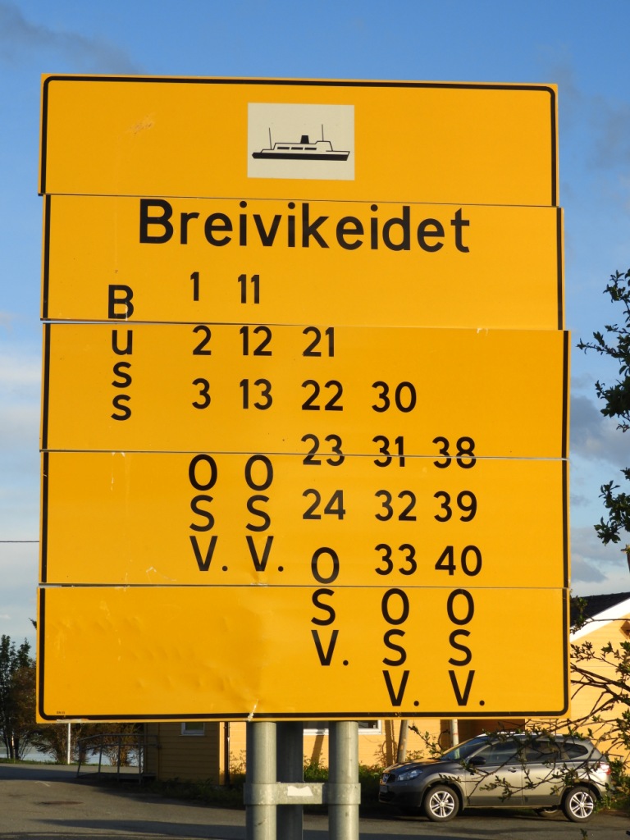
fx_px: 1941
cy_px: 420
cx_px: 315
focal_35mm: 80
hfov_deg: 18.4
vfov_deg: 24.4
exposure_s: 1/320
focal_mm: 14.3
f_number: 4.5
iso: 100
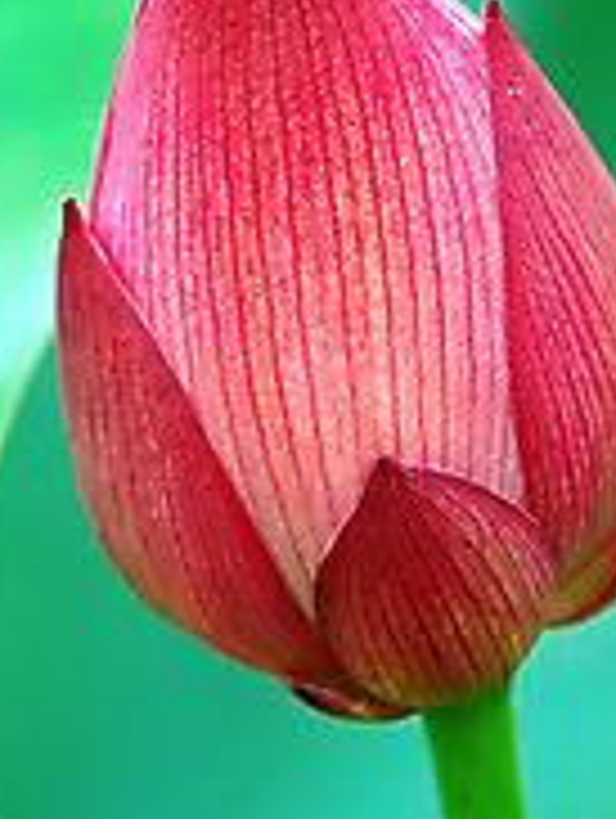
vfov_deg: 2.1
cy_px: 310
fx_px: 22512
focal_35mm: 951
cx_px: 63
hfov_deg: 1.6
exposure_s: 1/250
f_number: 5.6
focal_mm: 200
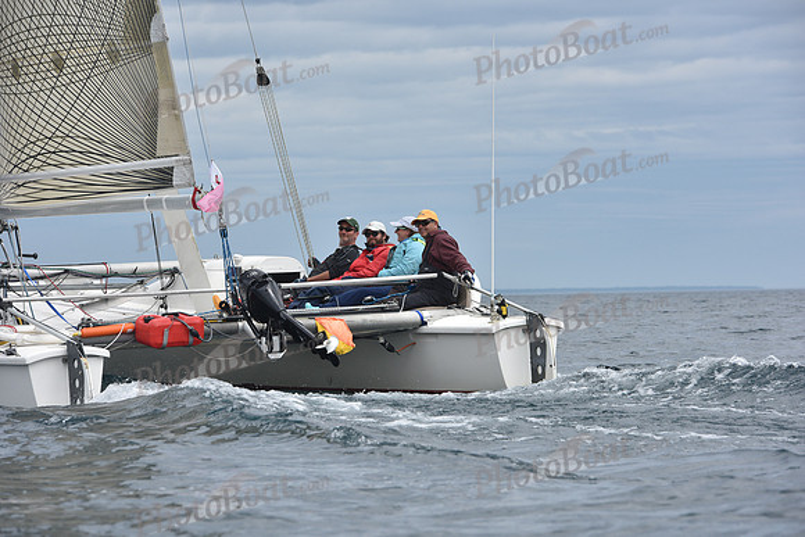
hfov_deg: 11.7
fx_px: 3914
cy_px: 268
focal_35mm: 175
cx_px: 402
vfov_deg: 7.9
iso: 250
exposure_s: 1/800
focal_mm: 175
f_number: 9
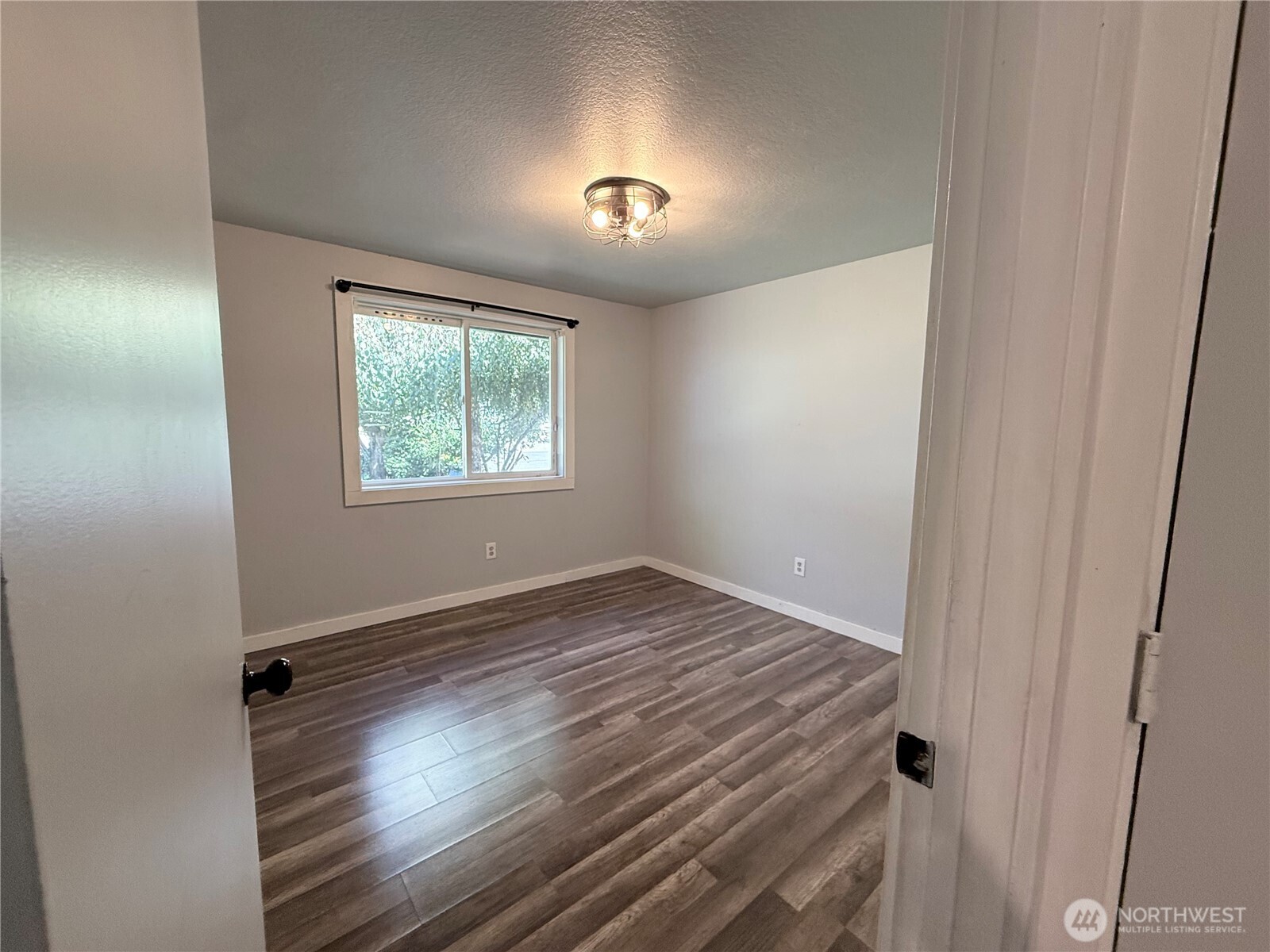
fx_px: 514
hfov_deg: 102.1
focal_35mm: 14
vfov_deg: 85.7
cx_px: 635
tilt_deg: -5.0
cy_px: 476
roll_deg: -1.0
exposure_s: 1/120
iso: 250
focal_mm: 2.22
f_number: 2.2
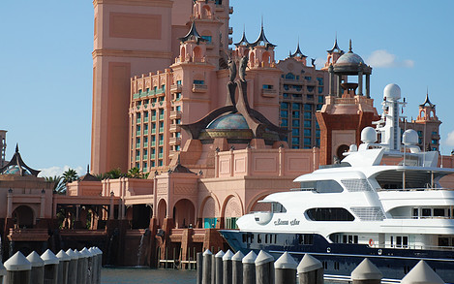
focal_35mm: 125
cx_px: 233
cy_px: 103
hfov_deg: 16.7
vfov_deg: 10.5
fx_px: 1546
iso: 100
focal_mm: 66
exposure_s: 1/500
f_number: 5.3
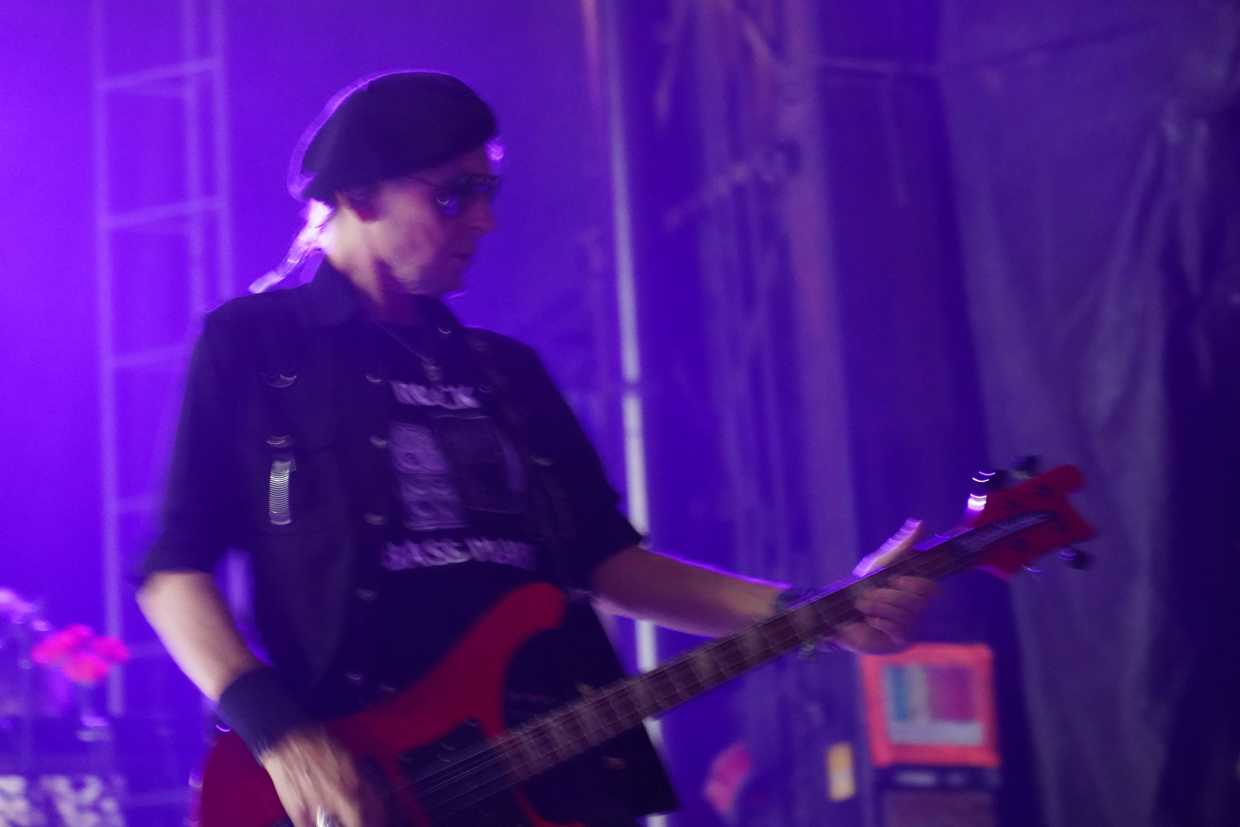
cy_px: 414
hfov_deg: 19.5
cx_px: 620
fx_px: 3616
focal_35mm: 105
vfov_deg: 13.0
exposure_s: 1/25
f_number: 4
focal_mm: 105
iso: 12800
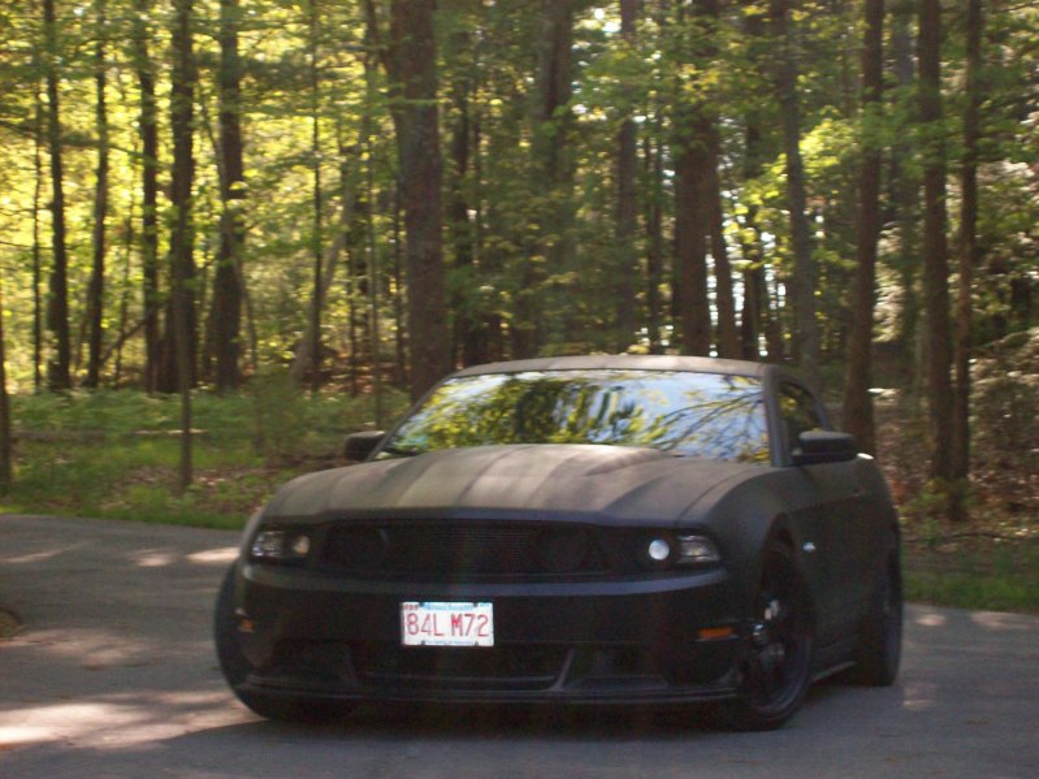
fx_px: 3241
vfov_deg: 13.7
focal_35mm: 108
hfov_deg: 18.2
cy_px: 390
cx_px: 520
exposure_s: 1/128
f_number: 4.8
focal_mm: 18
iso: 200
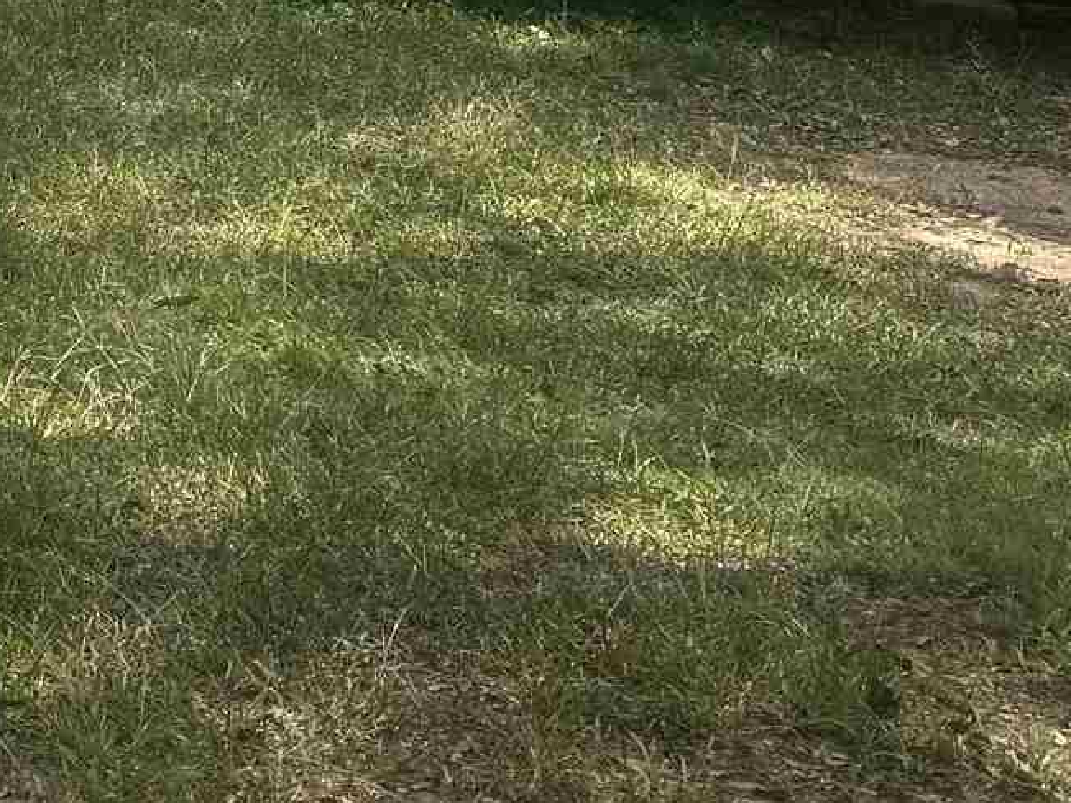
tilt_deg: +0.4
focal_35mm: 113
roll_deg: -2.4
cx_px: -519
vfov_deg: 12.2
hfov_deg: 16.0
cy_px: -558
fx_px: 3496
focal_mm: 6.76
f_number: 1.78
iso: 80
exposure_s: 1/1032
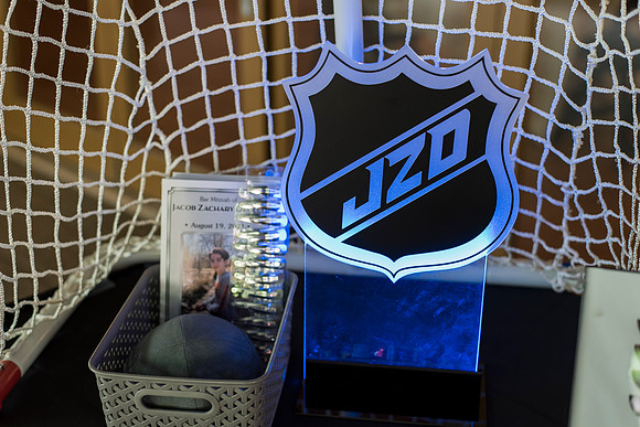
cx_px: 320
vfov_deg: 27.0
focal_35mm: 50
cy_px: 214
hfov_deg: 39.6
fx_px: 889
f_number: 2.8
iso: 1250
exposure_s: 1/100
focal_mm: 50
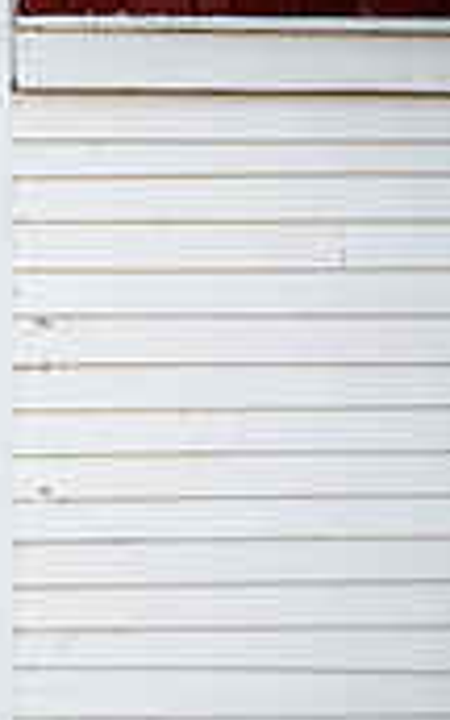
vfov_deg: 12.8
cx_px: -712
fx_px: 3221
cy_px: 381
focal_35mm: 164
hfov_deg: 7.4
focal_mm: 48
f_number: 3.5
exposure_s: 1/125
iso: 200
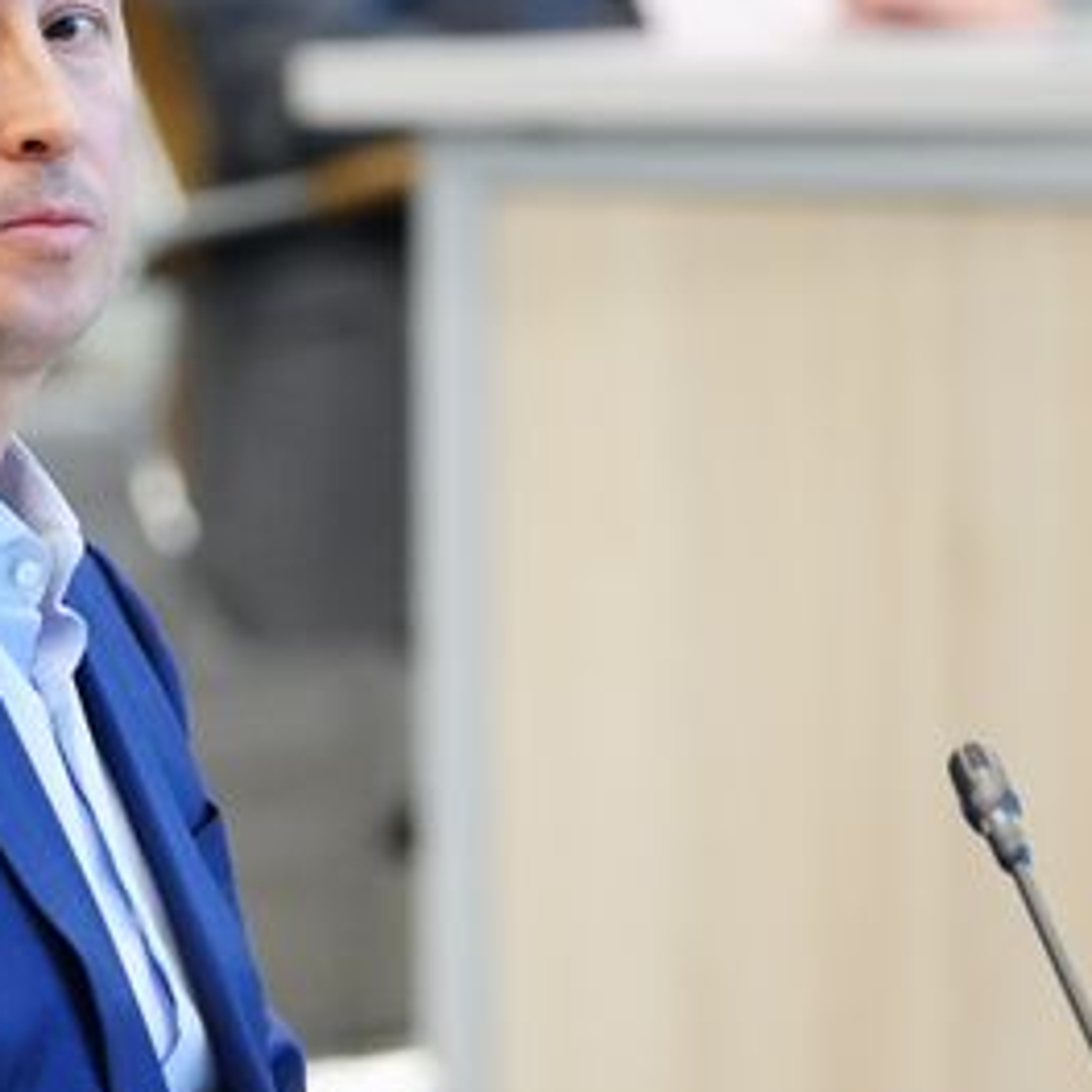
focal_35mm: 609
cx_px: 362
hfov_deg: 2.9
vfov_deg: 2.9
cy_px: 662
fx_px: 21735
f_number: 2.8
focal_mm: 181
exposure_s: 1/250
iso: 2500
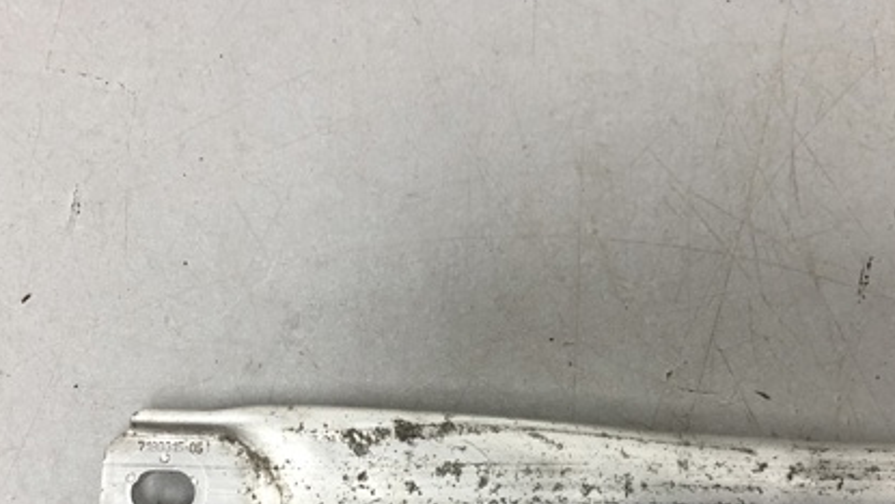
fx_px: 1116
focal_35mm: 47
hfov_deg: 43.7
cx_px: 470
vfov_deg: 24.6
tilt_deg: -79.9
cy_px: 476
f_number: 1.8
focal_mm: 4
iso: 40
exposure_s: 1/33
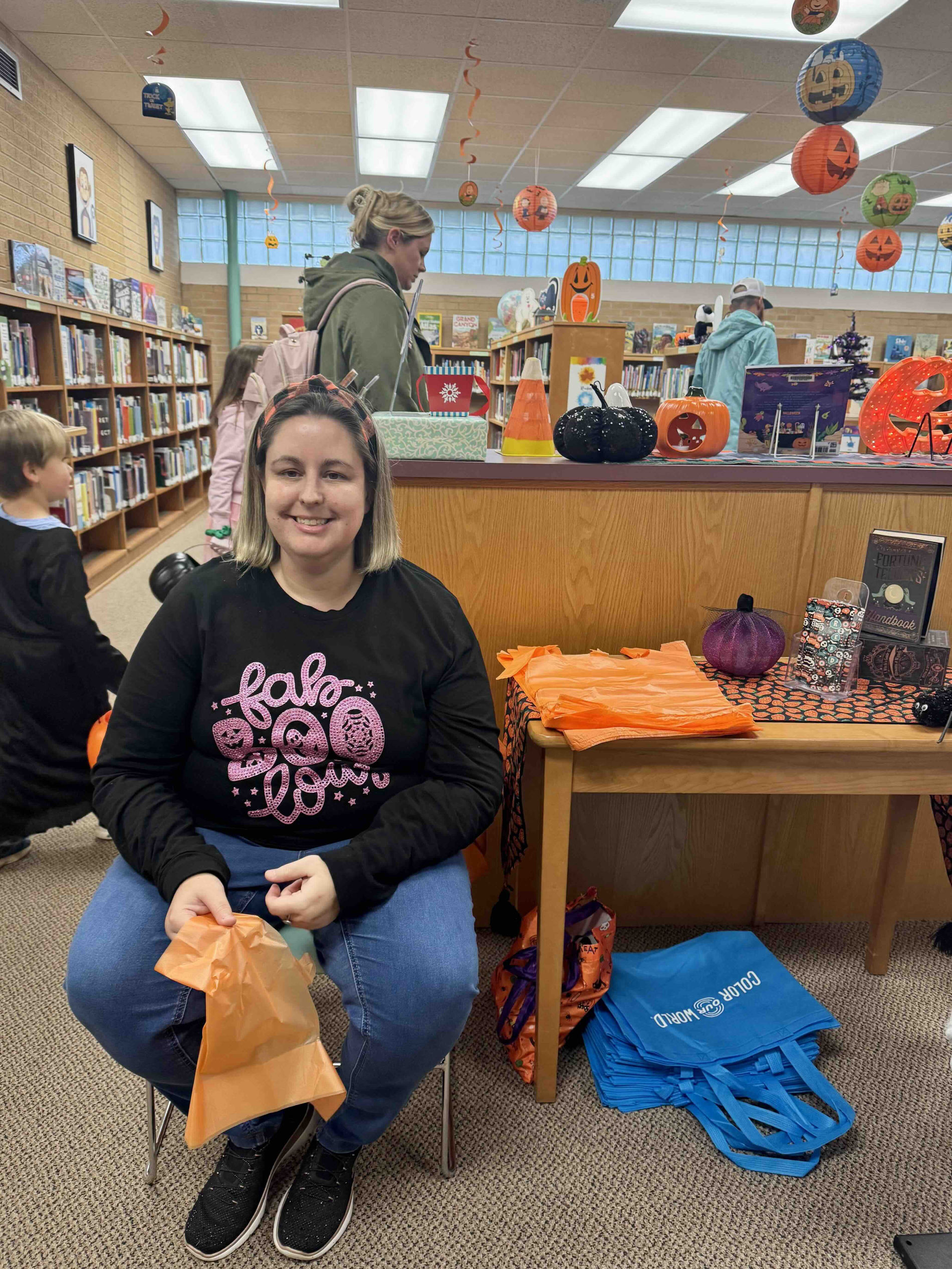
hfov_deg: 56.8
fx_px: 880
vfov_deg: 71.6
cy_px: 634
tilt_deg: -16.8
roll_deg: -0.8
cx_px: 476
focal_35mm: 24
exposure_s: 1/120
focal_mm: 6.76
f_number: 1.78
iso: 200
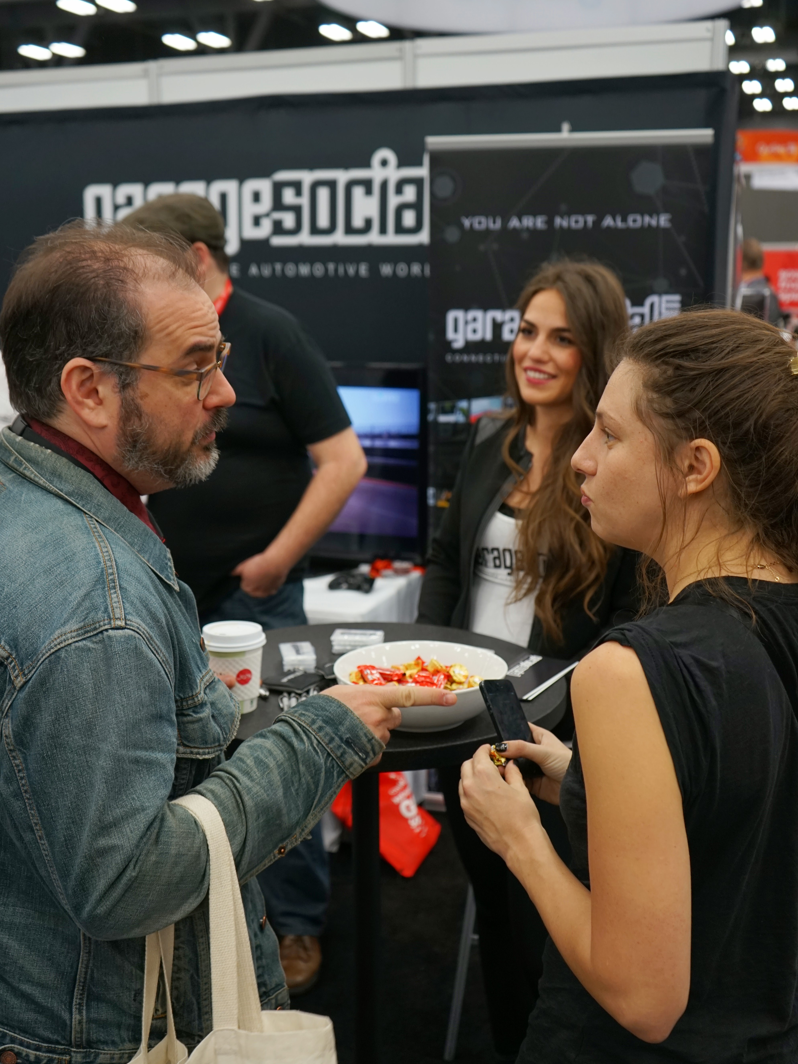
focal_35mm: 38
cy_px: 551
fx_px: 1168
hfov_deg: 37.7
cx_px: 398
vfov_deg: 49.0
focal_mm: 35
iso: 640
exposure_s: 1/60
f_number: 4
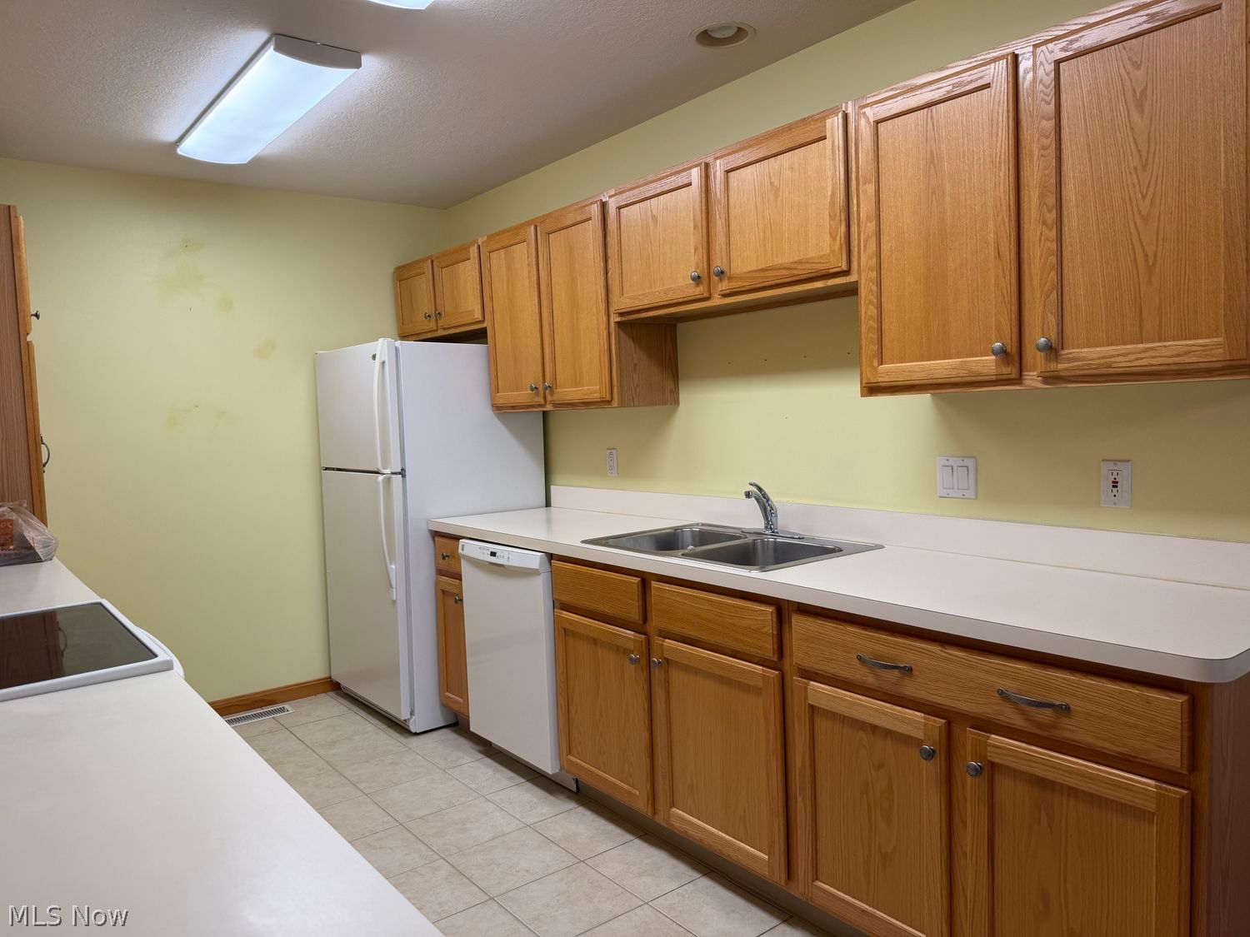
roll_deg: +0.4
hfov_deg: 71.6
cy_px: 468
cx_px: 625
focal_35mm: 24
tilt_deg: -2.1
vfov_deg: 56.8
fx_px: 867
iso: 80
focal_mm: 6.76
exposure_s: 1/120
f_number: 1.78
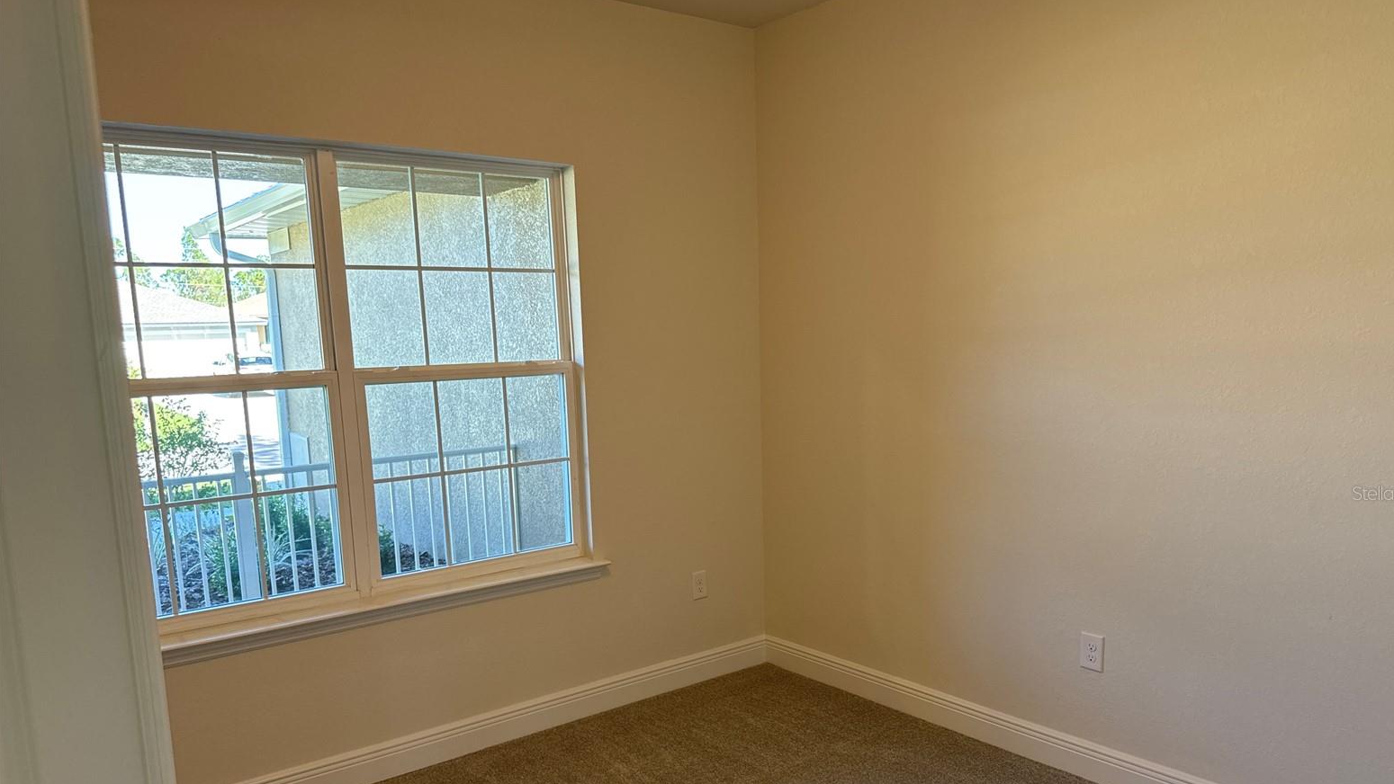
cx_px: 717
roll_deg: +1.1
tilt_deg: -8.2
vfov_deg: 42.6
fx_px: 998
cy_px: 493
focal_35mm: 27
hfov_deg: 69.8
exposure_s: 1/120
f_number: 1.78
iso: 125
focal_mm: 6.76
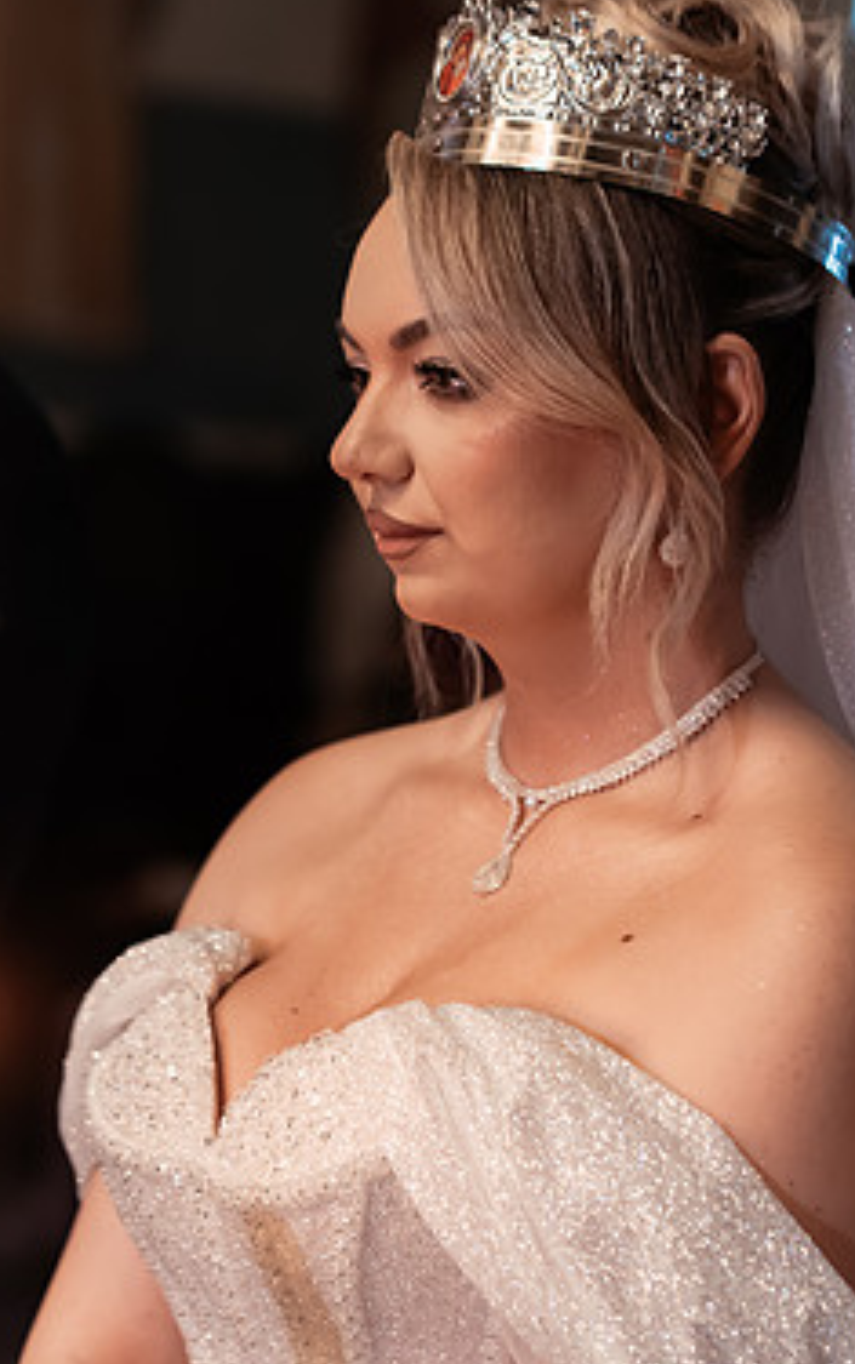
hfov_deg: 11.9
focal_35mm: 110
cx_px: 495
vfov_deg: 18.9
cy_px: 680
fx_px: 4093
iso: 3200
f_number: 3.5
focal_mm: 90
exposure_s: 1/250
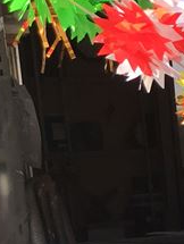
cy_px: 363
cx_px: 307
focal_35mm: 130
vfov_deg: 14.2
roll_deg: +3.8
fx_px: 919
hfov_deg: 10.9
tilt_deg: -8.9
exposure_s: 1/958
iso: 20
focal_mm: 3.99
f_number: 1.8
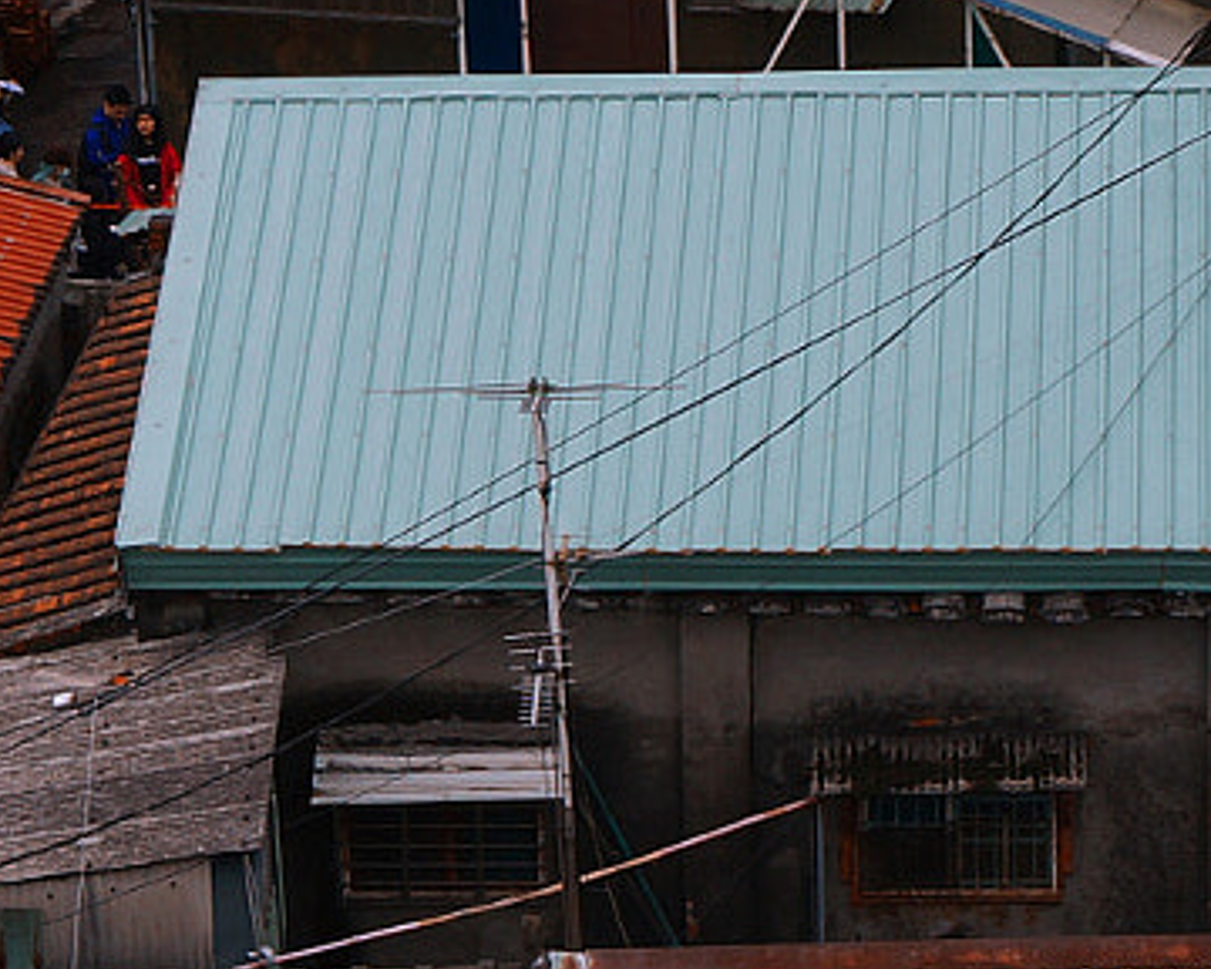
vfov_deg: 8.5
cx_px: 922
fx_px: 6490
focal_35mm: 181
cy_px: 934
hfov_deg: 10.6
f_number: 11
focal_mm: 29
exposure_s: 1/80
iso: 100
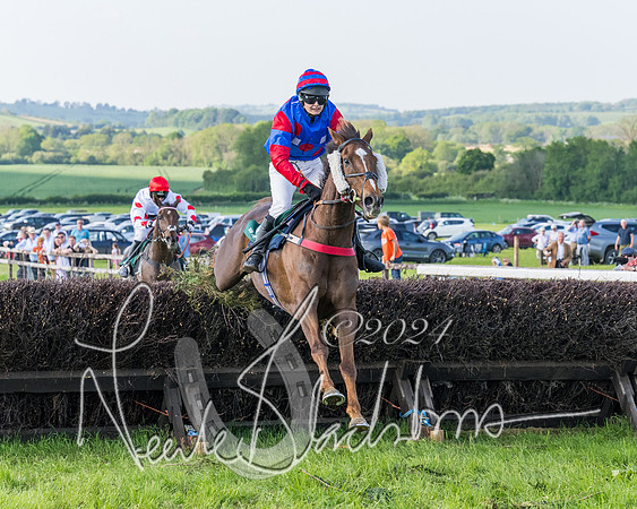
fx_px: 2550
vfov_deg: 11.4
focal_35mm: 135
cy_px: 258
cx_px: 364
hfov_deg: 14.2
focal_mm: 70
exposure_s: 1/3200
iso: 800
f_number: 4
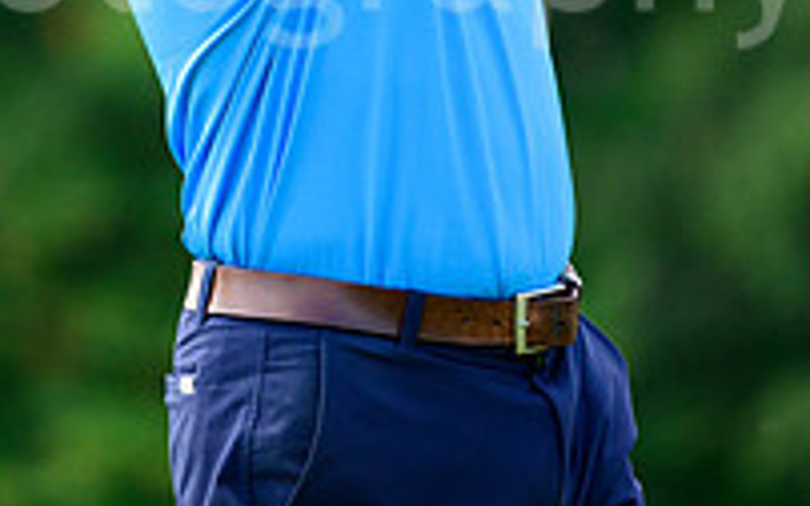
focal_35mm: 1026
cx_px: 305
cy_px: -243
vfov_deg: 1.3
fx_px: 22636
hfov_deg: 2.0
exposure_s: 1/1250
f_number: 5.3
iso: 800
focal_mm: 350
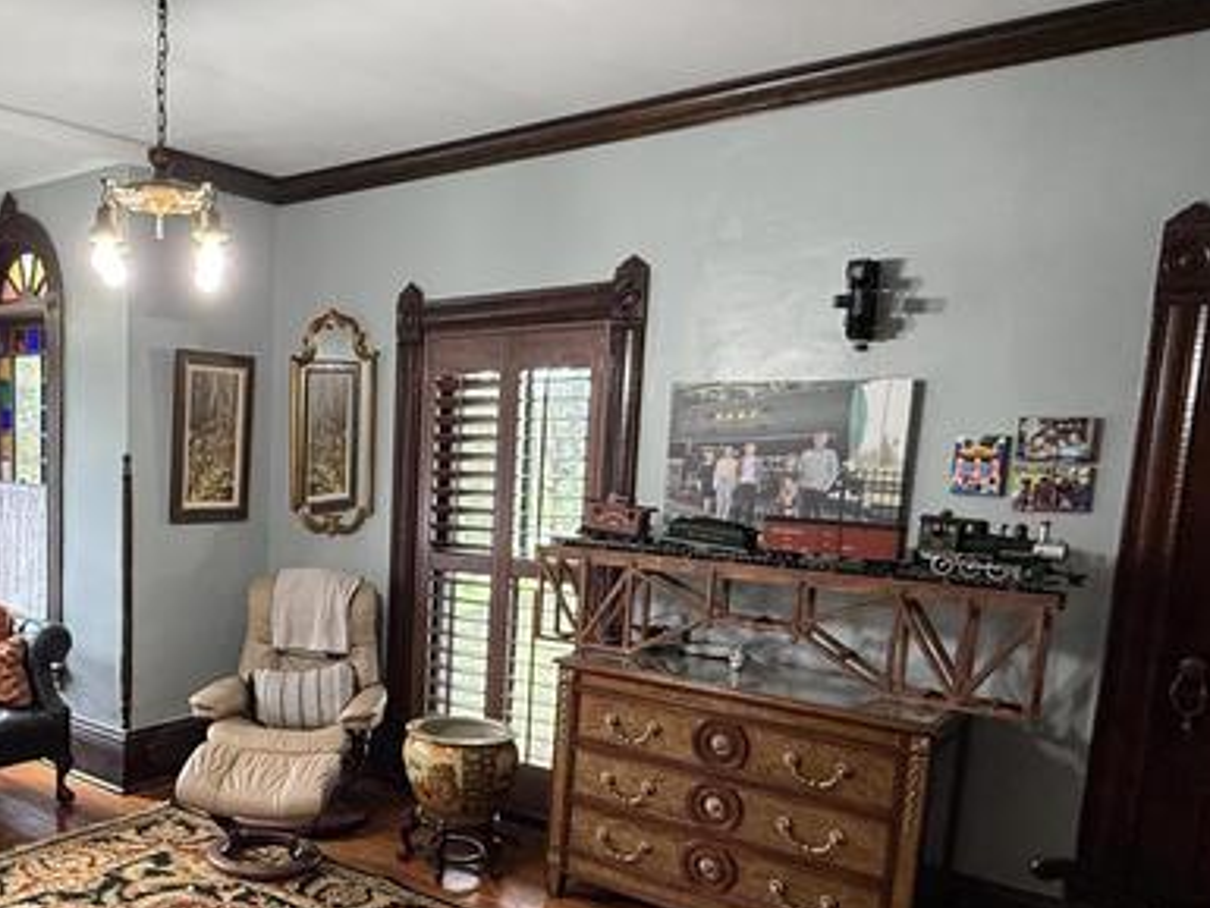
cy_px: 594
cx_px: 272
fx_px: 1084
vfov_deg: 44.9
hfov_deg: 55.0
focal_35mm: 31
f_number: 2.2
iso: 250
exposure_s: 1/60
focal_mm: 2.22
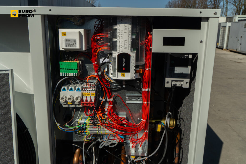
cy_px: 82
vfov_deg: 42.3
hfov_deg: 60.3
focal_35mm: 31
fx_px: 212
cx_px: 123
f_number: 13
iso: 250
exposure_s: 1/250
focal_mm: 31
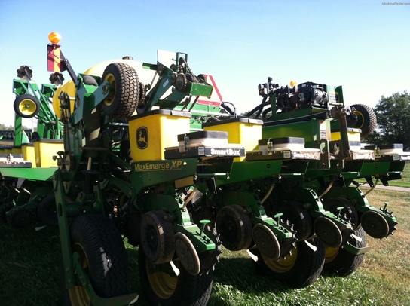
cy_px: 153
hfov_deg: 52.7
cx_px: 205
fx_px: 414
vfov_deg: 40.6
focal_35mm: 35
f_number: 2.8
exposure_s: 1/526
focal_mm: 3.85
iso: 80
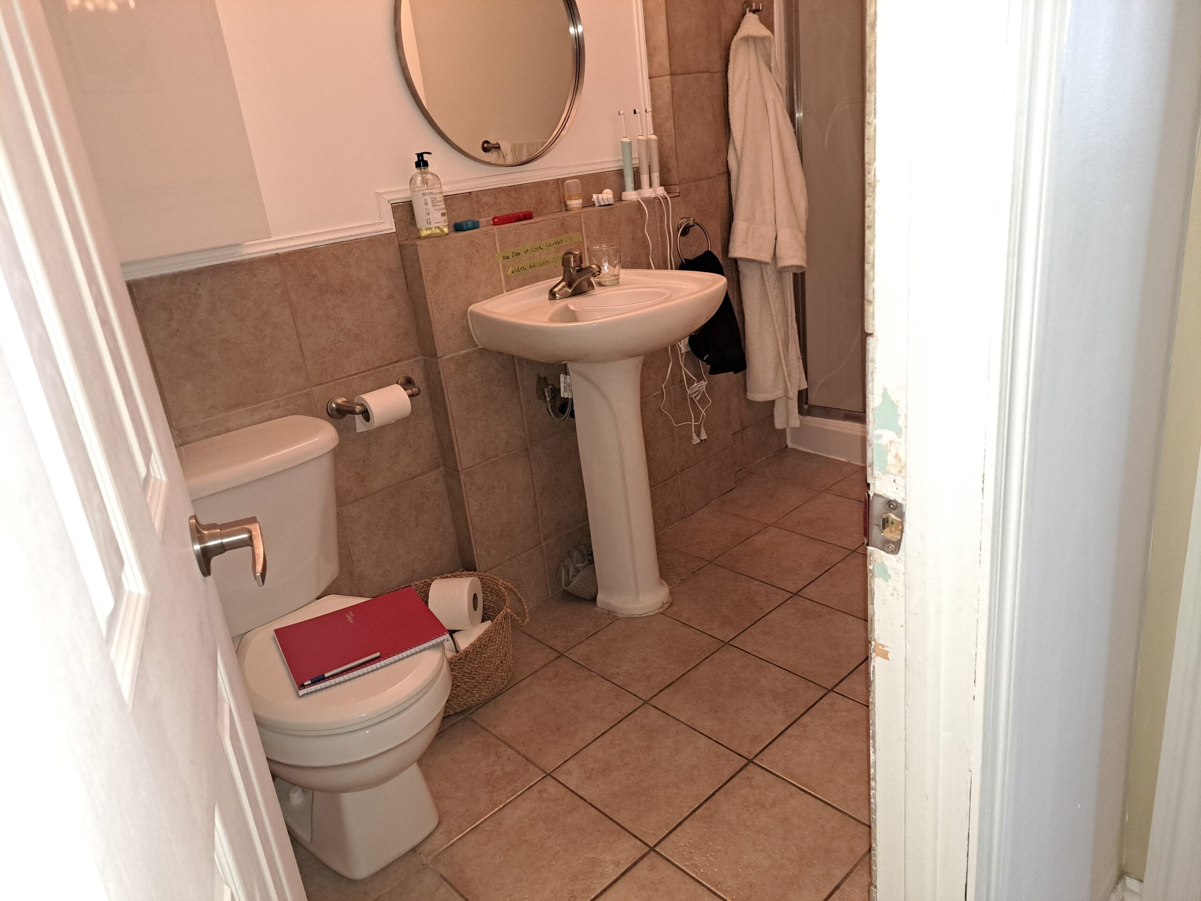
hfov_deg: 71.6
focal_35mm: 24
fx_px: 833
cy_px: 450
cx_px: 600
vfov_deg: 56.8
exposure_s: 1/40
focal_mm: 5.23
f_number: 1.8
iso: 320
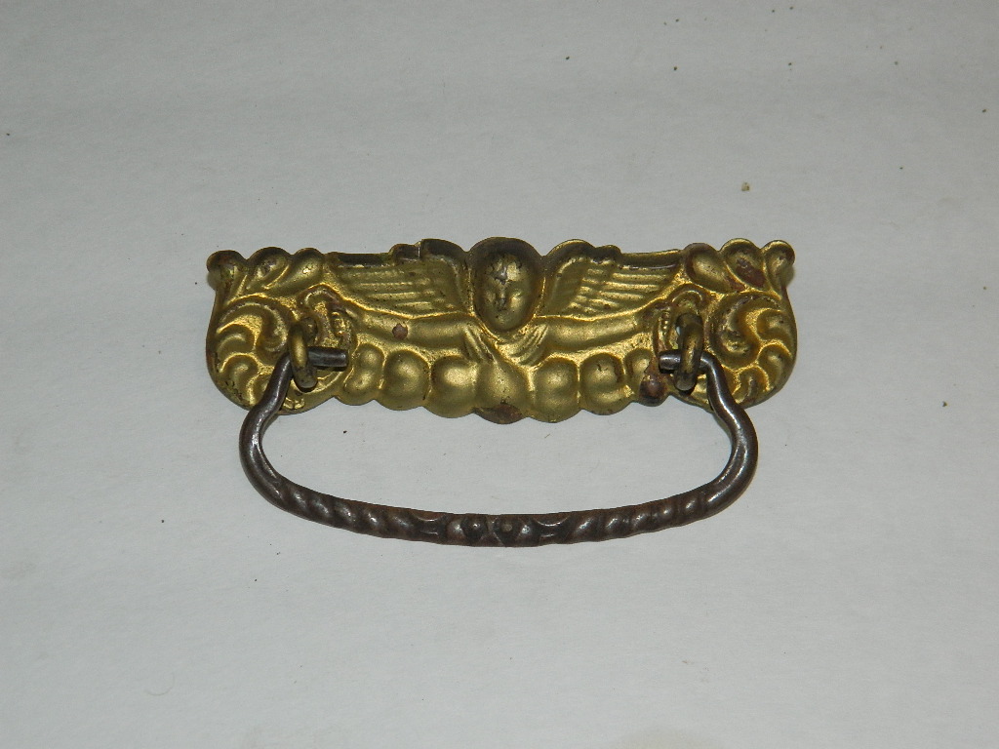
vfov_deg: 17.6
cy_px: 374
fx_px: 2424
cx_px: 500
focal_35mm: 84
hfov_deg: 23.3
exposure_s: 1/30
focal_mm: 15.1
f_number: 4.2
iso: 200
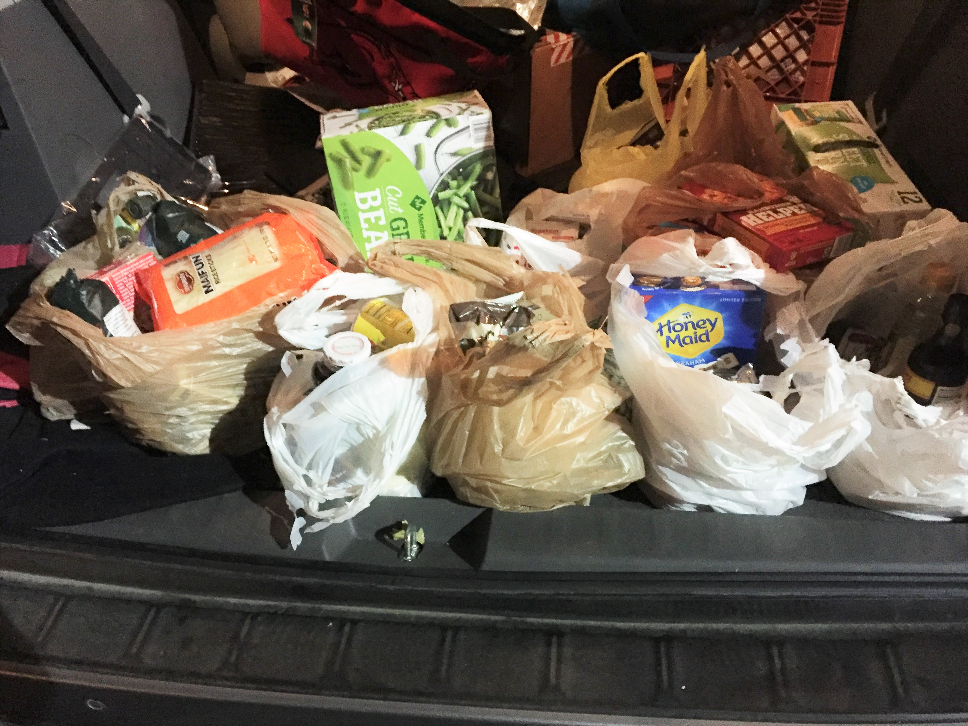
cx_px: 484
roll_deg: +1.4
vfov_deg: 48.2
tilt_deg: -35.1
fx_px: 811
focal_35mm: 29
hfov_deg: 61.7
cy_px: 363
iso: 800
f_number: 2.2
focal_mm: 4.15
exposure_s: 1/15
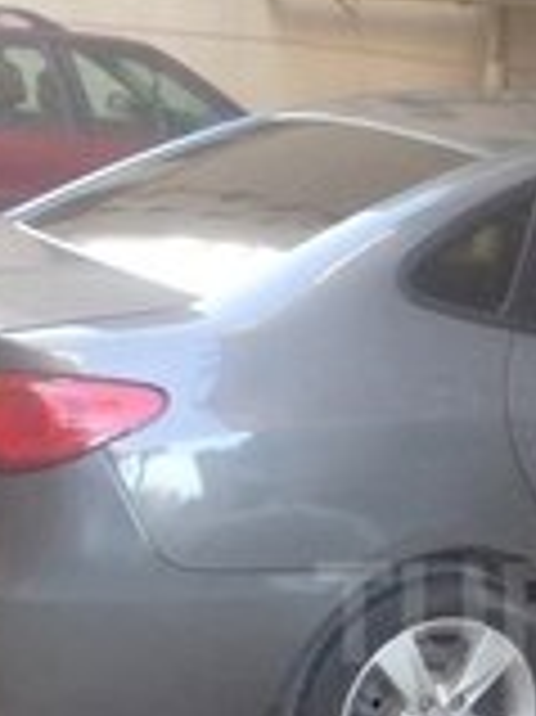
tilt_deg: -12.4
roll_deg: -2.4
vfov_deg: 18.8
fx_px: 2129
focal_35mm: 103
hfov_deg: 13.9
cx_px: 662
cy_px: 612
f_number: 2.4
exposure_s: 1/60
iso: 64
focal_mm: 4.12
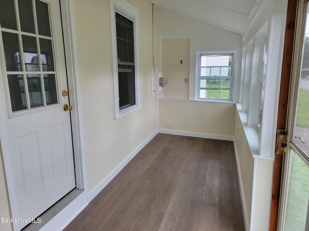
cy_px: 116
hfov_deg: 71.6
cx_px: 154
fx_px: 214
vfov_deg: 56.8
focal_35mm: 24
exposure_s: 1/120
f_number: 1.8
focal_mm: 6.7
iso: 50
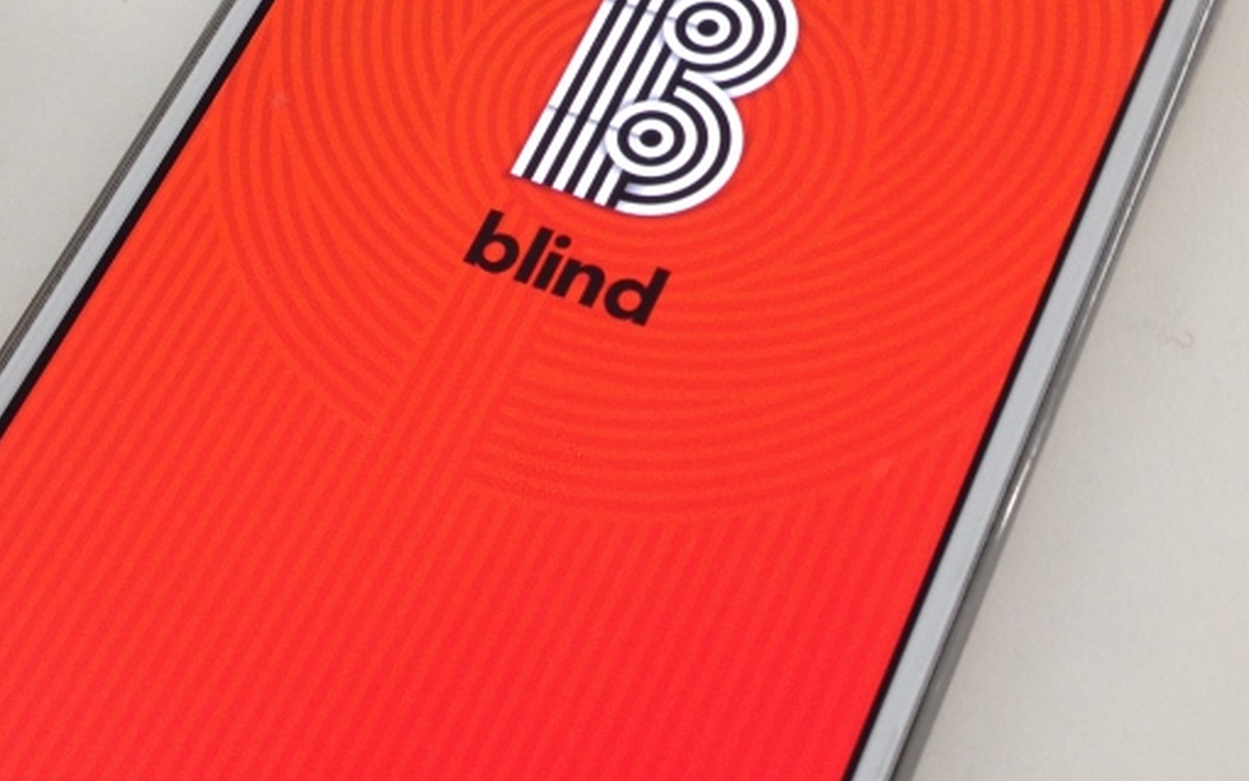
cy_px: 367
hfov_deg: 32.5
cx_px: 598
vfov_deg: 20.6
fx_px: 2145
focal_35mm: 63
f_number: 2.4
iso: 50
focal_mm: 4.28
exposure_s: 1/30
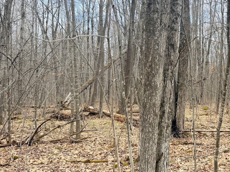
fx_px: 326
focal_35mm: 49
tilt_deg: +5.9
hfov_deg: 36.0
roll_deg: -1.1
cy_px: 59
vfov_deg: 29.5
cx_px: 217
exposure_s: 1/551
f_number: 1.78
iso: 100
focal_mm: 6.76
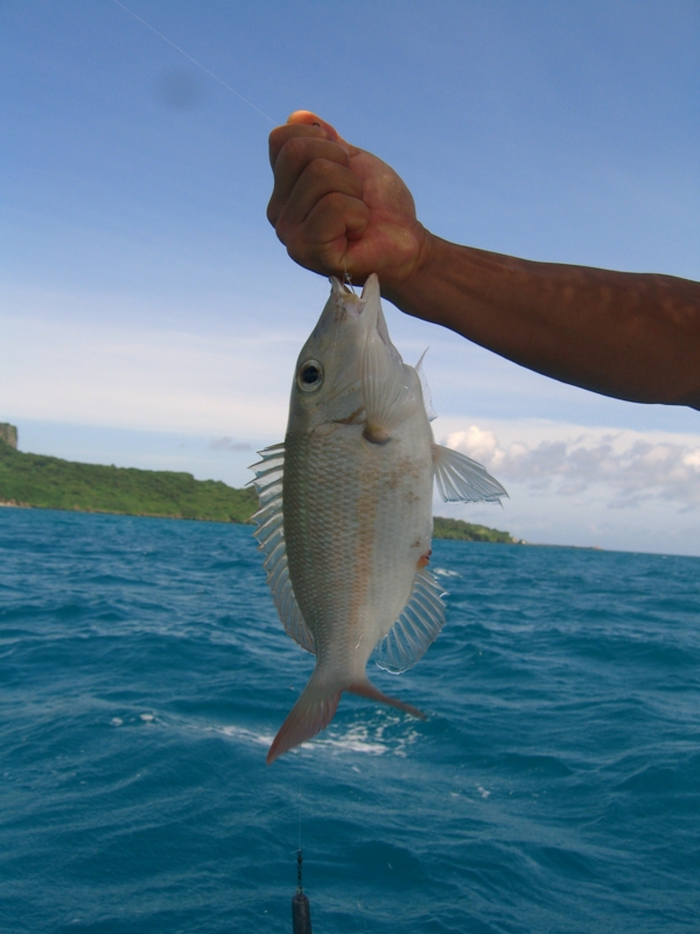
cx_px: 350
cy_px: 467
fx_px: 1025
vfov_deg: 49.0
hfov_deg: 37.7
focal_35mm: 38
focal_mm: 7.9
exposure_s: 1/250
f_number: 8
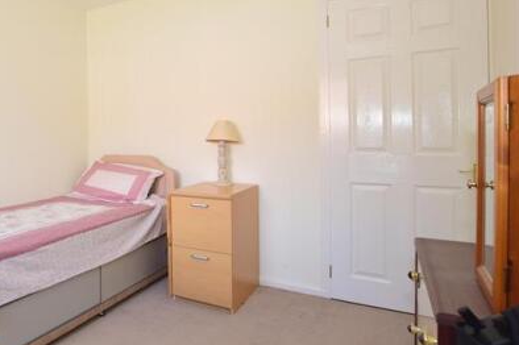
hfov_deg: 64.1
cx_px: 91
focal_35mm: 25
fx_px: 360
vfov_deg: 50.9
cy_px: 139
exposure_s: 1/50
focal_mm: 10
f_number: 5.6
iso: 400
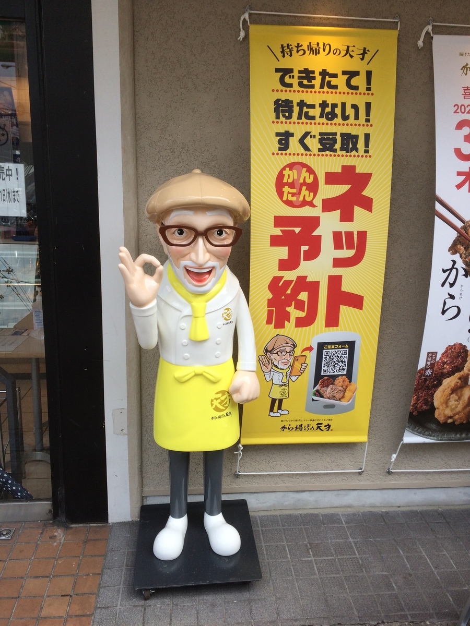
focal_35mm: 29
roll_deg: +0.4
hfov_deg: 48.2
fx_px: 525
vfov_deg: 61.7
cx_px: 235
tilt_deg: -13.2
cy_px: 313
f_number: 2.2
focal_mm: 4.15
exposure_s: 1/789
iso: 32
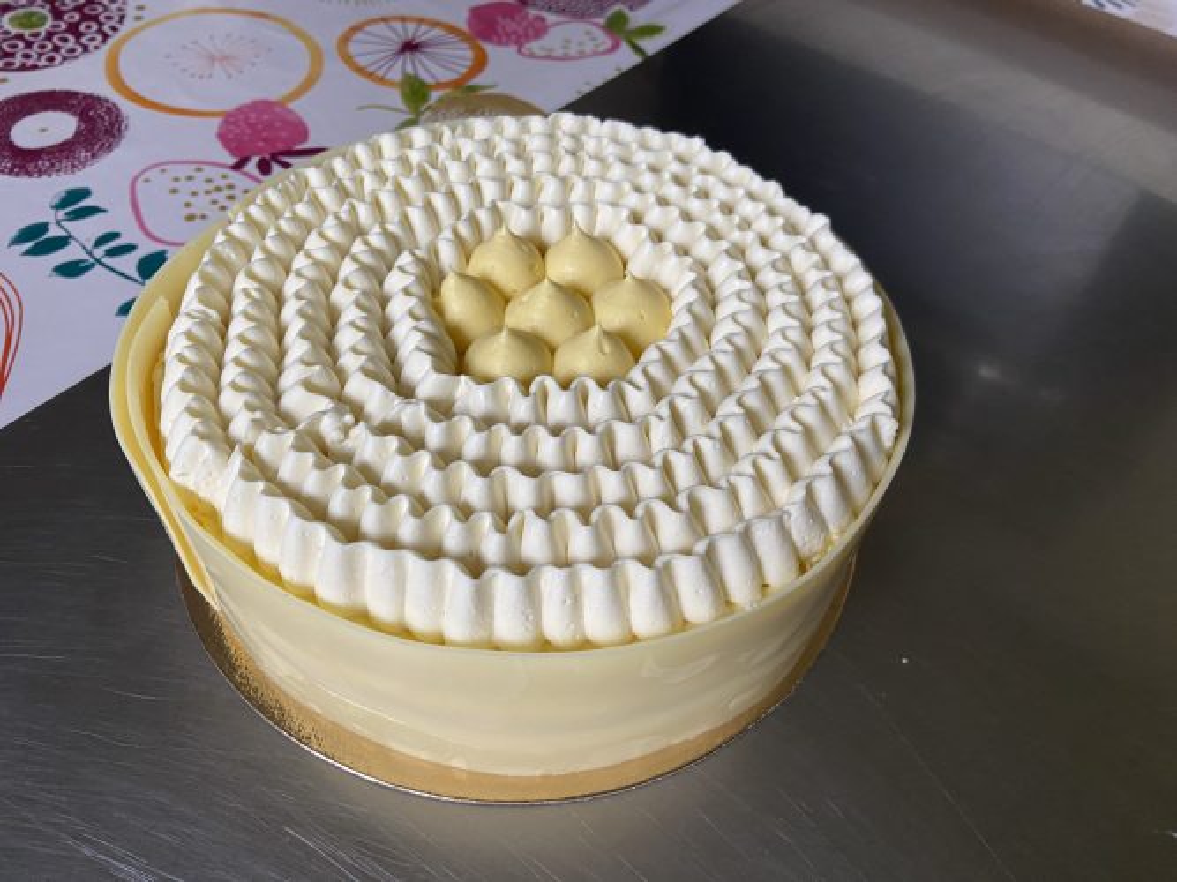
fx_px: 884
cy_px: 441
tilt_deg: -50.6
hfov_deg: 67.3
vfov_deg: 53.0
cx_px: 588
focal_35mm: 26
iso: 125
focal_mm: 4.25
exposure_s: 1/96
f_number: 1.8
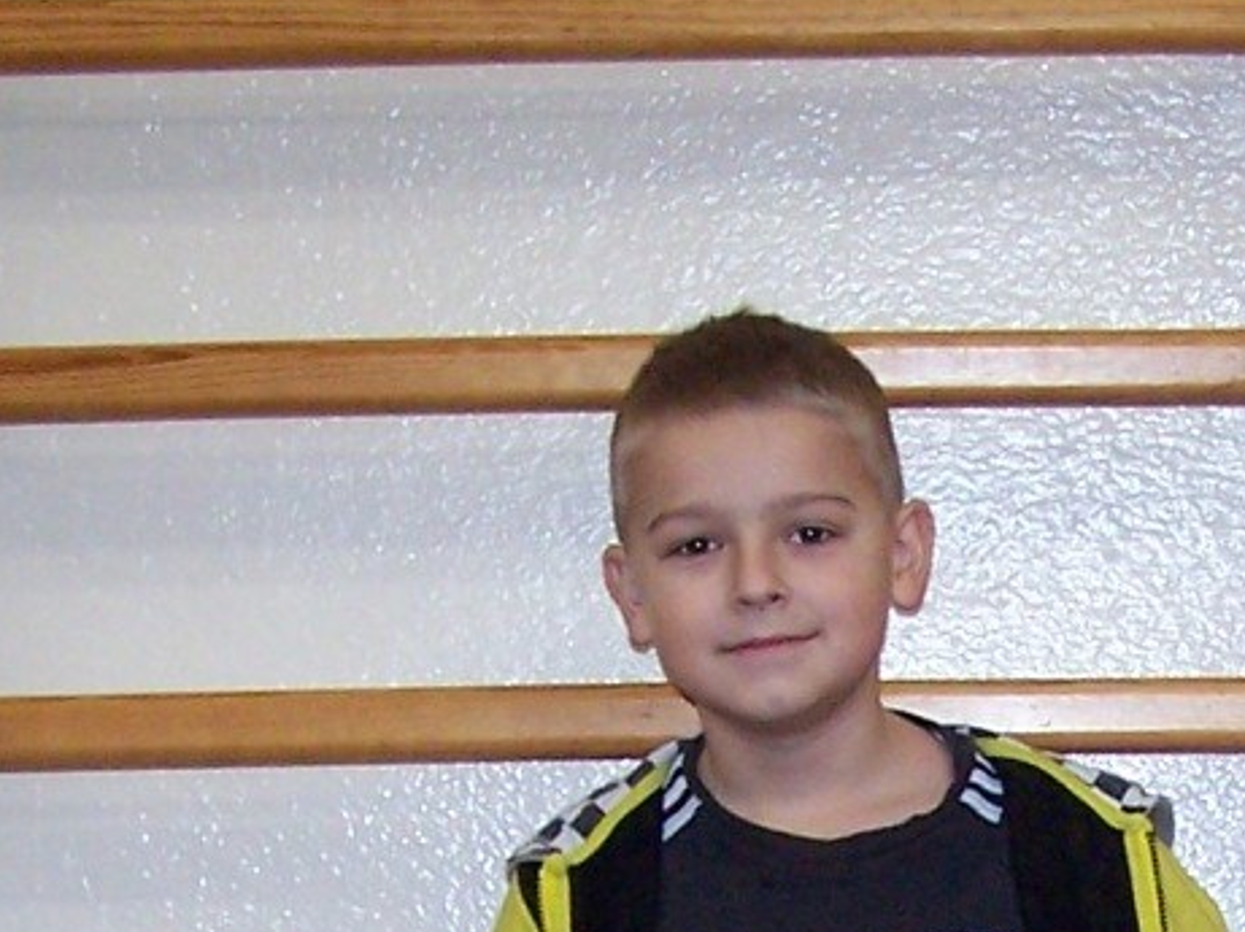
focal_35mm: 132
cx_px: 1140
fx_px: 4744
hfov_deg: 14.8
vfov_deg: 10.8
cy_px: 1421
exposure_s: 1/60
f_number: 2.8
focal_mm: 6.3
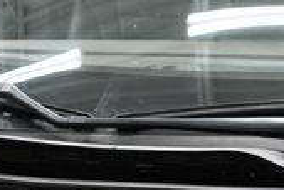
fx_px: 837
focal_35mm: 106
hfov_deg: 18.8
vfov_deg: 12.2
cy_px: 305
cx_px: 271
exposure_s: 1/40
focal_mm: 28
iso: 320
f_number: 3.2
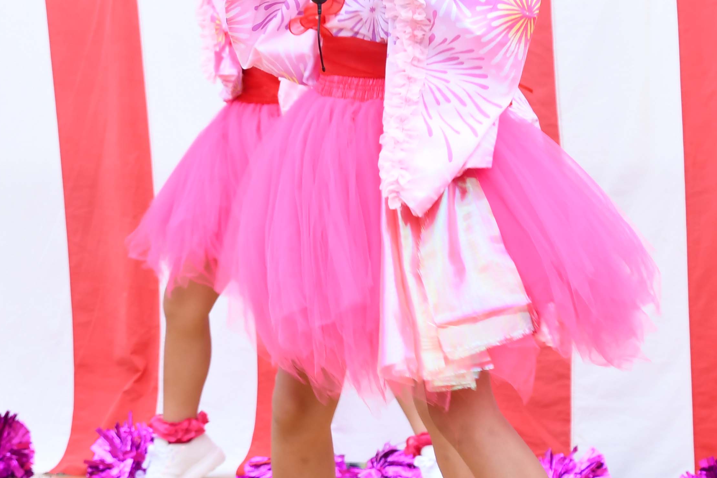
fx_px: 3884
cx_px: 165
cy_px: 66
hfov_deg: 10.5
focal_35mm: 195
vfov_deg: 7.0
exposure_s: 1/250
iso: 250
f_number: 6.3
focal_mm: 52
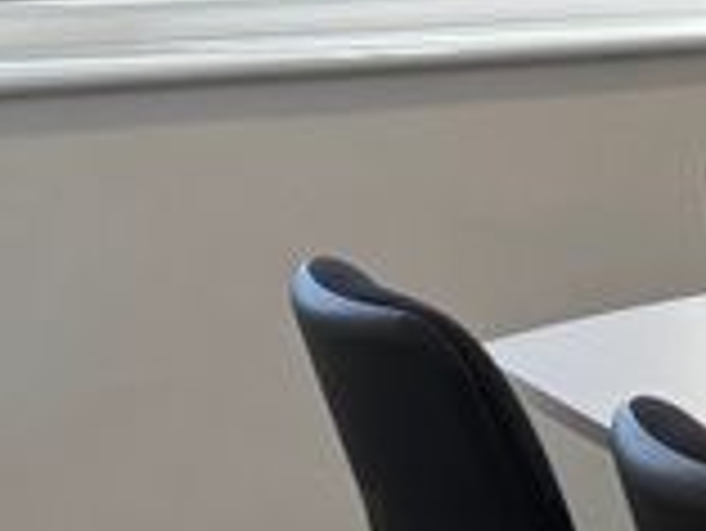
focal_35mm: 170
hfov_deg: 10.4
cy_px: 250
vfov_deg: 8.7
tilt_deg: -9.4
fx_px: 3470
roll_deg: +0.8
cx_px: 1551
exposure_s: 1/707
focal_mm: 6.76
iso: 80
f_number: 1.78
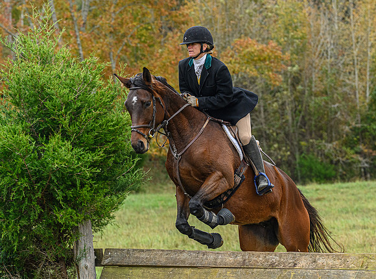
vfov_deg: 10.3
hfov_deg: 13.9
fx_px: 1546
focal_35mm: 143
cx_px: 162
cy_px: 167
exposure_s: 1/800
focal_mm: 80
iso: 1000
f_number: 3.5
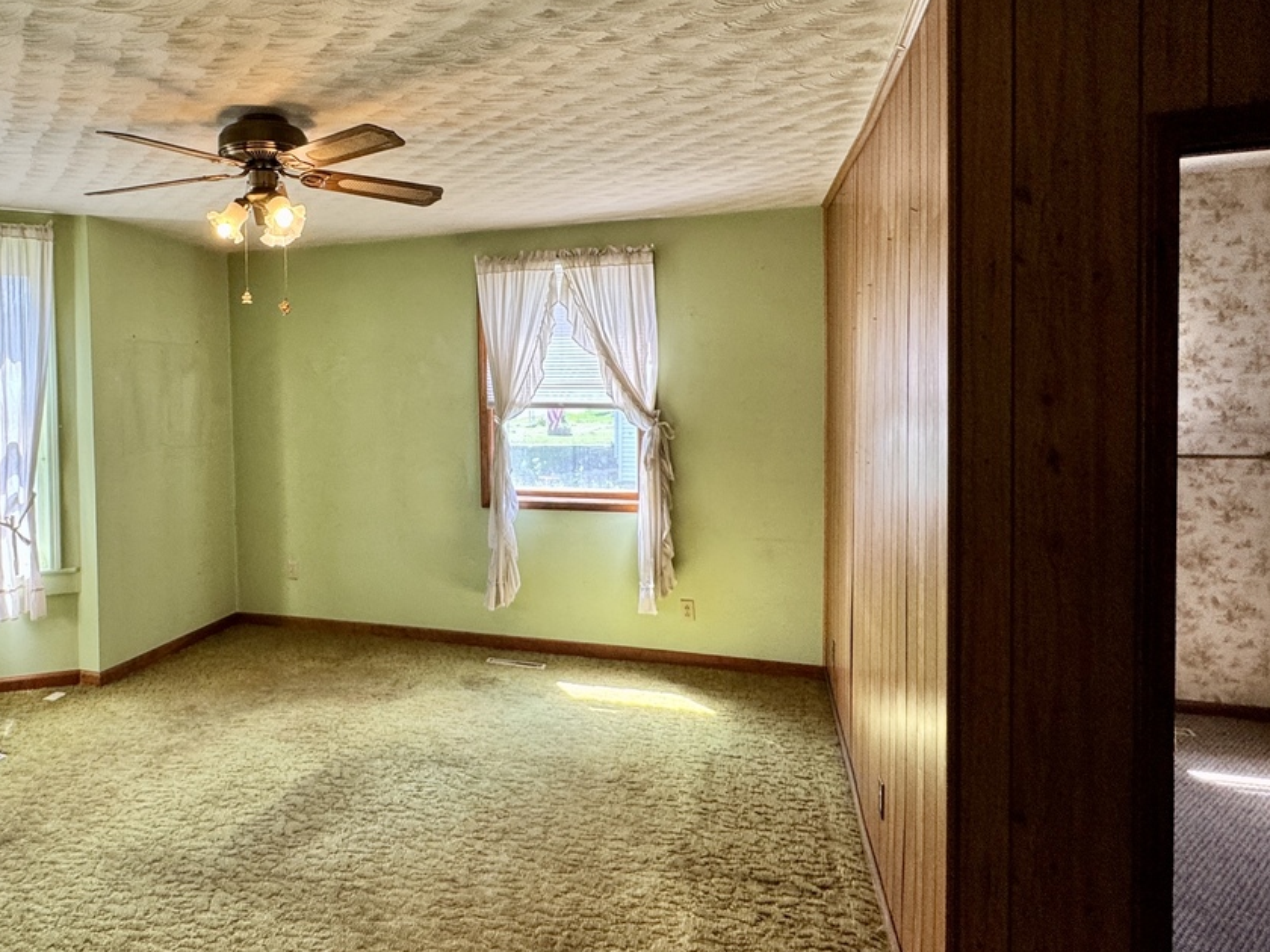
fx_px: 881
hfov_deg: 68.9
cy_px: 411
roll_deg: +0.0
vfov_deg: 56.6
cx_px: 390
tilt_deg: -1.9
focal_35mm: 24
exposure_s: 1/120
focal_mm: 2.22
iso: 160
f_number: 2.2
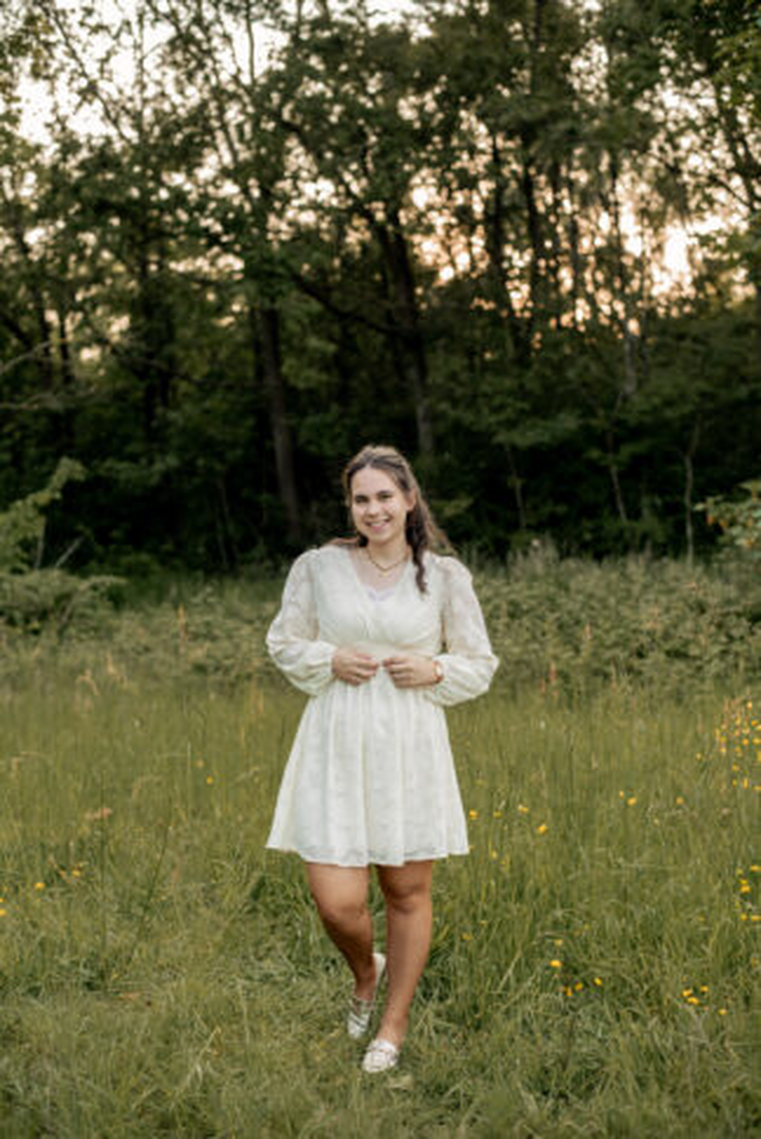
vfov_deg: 39.6
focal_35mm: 50
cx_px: 380
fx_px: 1583
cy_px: 570
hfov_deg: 27.0
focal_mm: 50
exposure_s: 1/800
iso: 400
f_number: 2.5
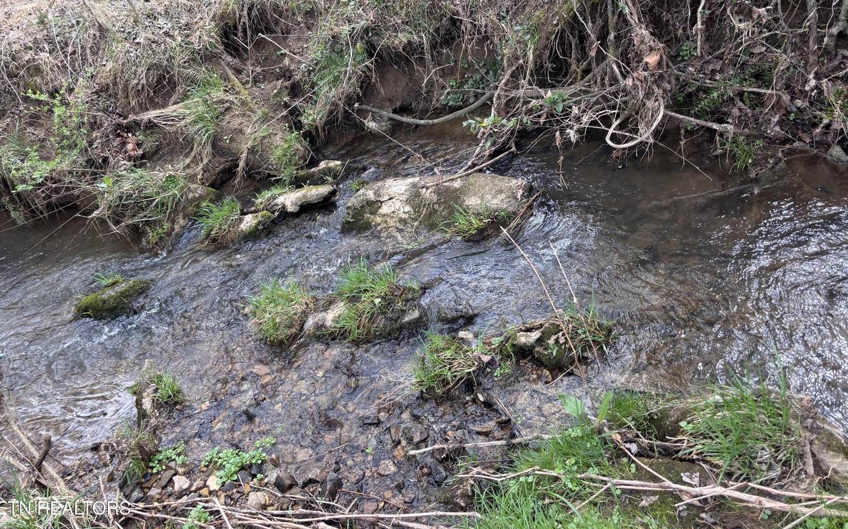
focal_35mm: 28
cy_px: 215
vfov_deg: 44.3
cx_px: 425
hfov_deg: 66.5
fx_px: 647
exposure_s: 1/322
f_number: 1.6
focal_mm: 5.96
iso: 50
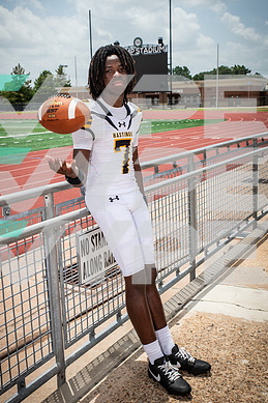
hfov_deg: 30.5
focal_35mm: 44
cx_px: 122
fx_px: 492
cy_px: 180
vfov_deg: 44.5
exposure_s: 1/500
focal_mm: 38
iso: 100
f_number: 7.1
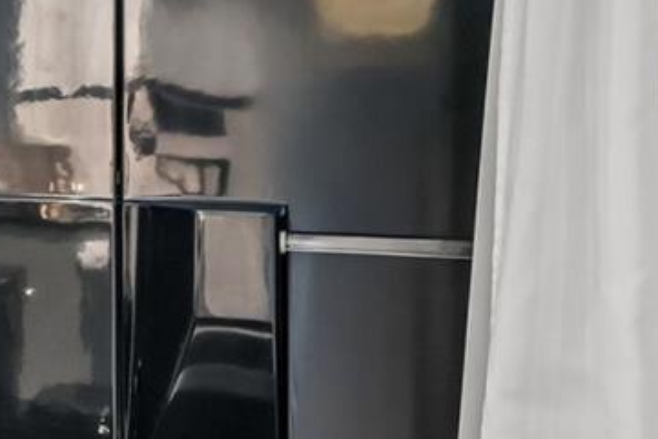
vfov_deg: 21.8
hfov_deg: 22.0
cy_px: 148
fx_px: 1134
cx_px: -488
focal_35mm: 62
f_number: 8
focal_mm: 14
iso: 400
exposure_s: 1/4
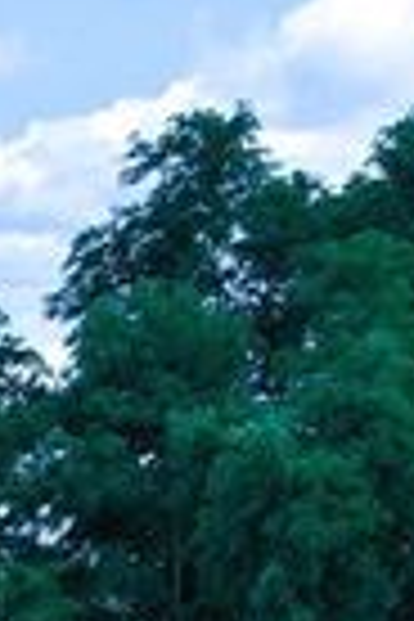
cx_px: -886
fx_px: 3191
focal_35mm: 185
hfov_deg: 6.6
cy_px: 1537
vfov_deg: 9.7
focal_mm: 12.29
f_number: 2.8
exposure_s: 1/2000
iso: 130
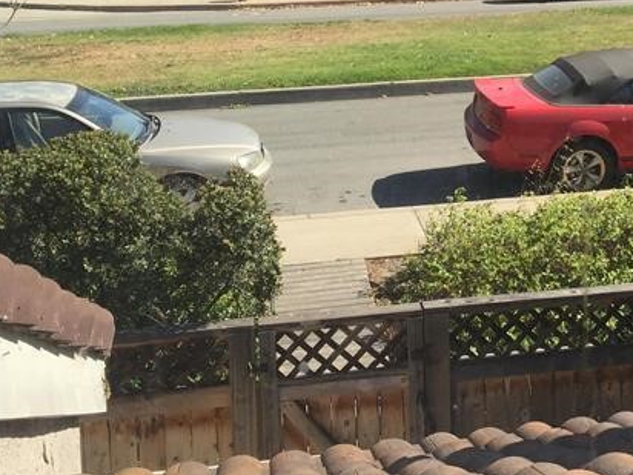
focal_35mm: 72
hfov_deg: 26.0
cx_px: 598
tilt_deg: -8.4
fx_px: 1317
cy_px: 51
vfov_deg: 20.1
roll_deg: -1.5
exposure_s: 1/1276
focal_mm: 4.15
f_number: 2.2
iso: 32
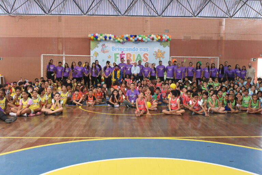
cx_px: 131
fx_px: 262
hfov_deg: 53.1
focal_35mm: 36
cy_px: 88
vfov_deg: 36.9
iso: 8000
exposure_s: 1/200
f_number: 7.1
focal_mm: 24
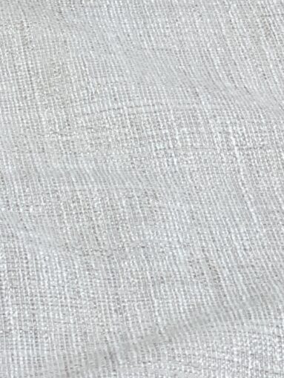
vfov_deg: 7.2
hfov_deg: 5.6
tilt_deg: -18.6
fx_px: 2853
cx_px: -202
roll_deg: -1.3
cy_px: -476
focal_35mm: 261
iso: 25
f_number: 2
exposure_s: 1/122
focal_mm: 6
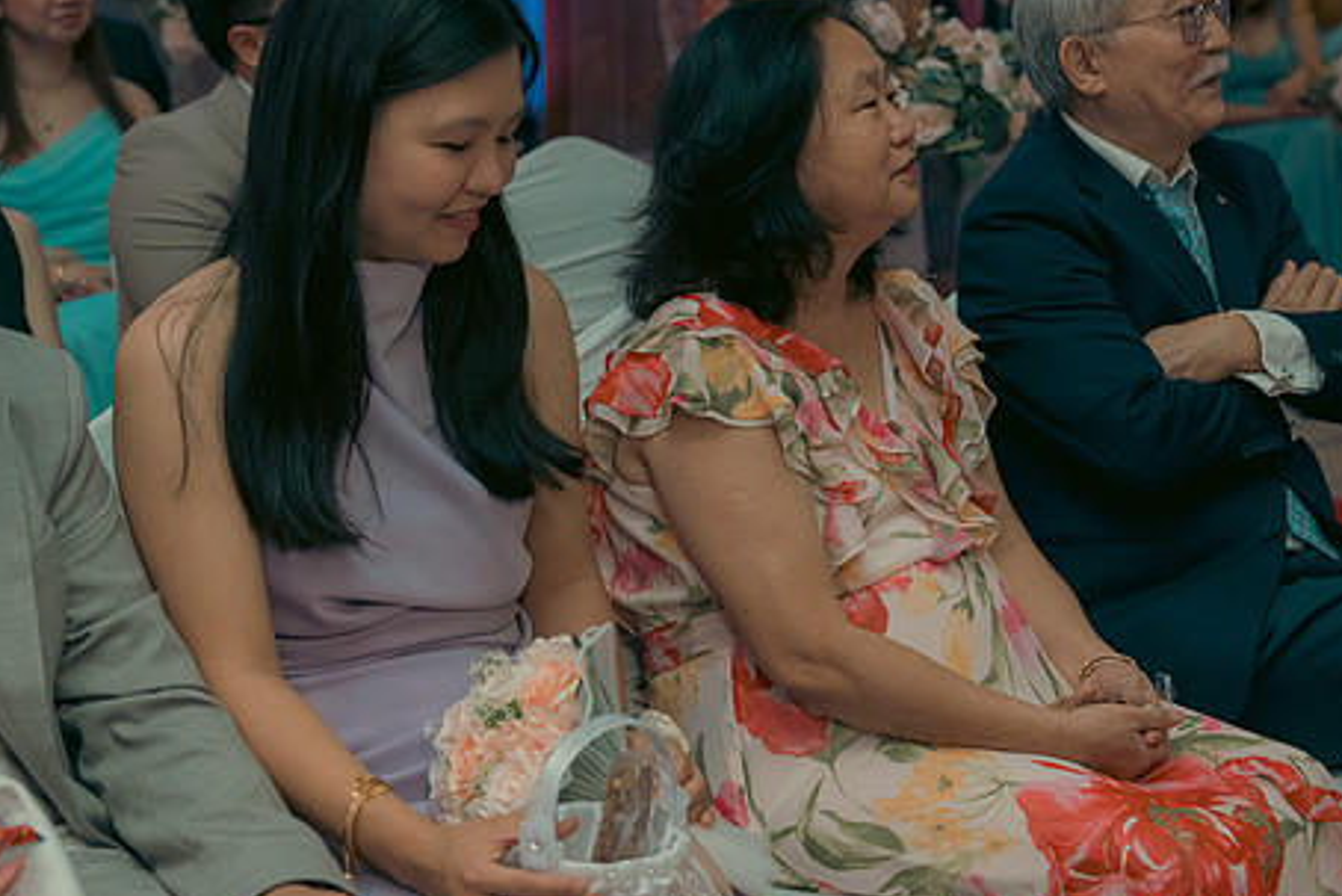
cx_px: 801
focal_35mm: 69
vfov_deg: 19.7
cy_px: 377
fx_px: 2573
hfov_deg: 29.2
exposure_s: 1/160
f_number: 3.5
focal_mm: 54
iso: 2500
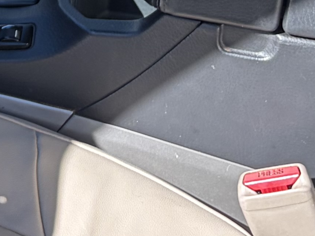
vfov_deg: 8.3
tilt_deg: -23.8
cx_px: -200
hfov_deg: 10.9
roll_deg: +0.4
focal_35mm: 173
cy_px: -154
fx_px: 1575
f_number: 1.6
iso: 50
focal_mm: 5.96
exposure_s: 1/840
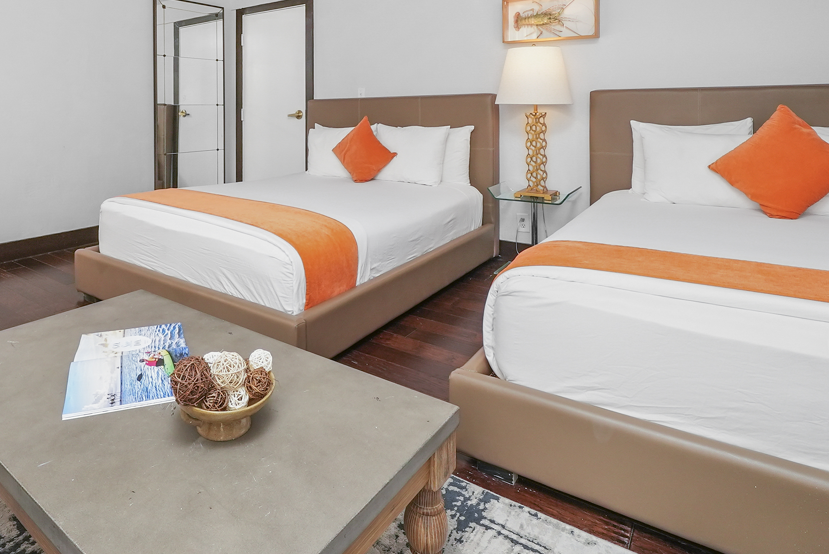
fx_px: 484
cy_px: 120
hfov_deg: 79.3
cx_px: 298
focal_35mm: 21
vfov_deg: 55.8
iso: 2000
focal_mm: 12
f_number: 11
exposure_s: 1/6
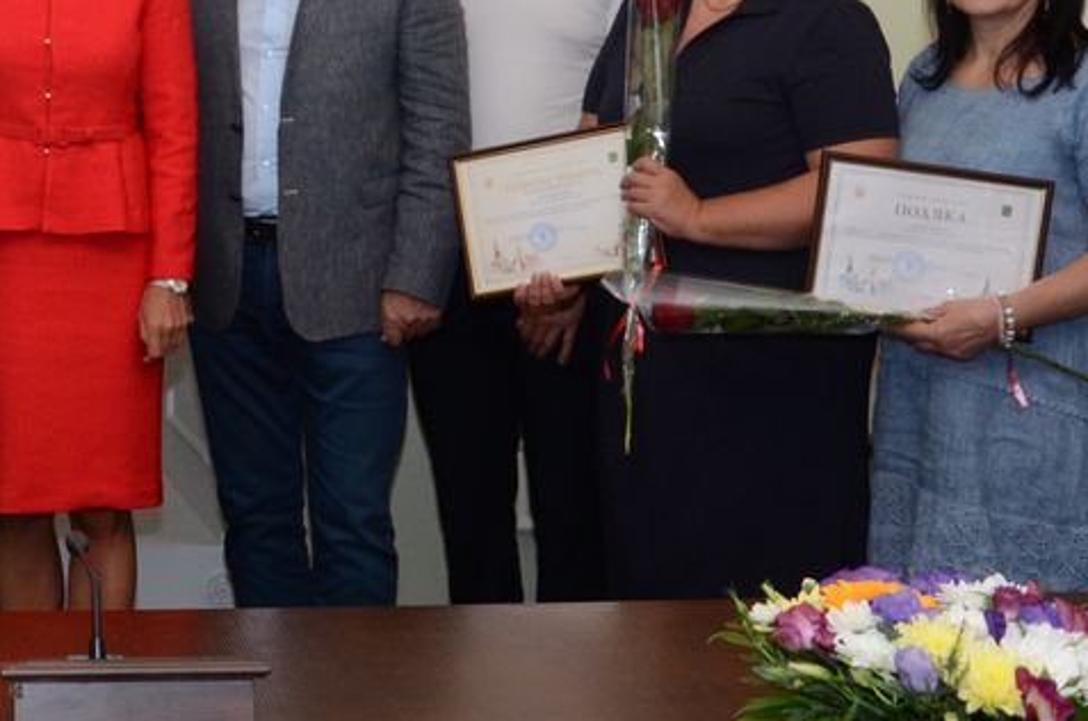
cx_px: -84
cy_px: 31
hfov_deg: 21.1
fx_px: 2789
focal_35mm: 92
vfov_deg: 14.5
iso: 800
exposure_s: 1/250
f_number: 3.8
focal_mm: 21
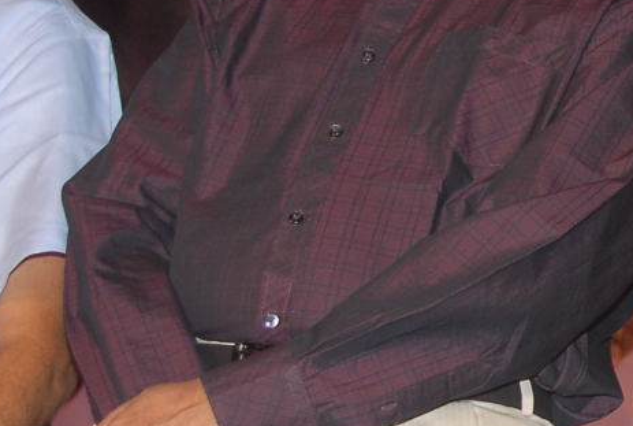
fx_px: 3472
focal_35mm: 197
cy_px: 145
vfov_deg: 7.0
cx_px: 1038
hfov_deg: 10.0
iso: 320
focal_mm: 38
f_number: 5.6
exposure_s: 1/125
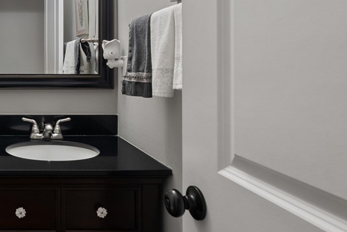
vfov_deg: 39.2
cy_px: 67
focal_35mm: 33
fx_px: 318
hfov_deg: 48.5
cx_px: 10
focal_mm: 16
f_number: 8
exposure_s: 1/1.25
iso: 800
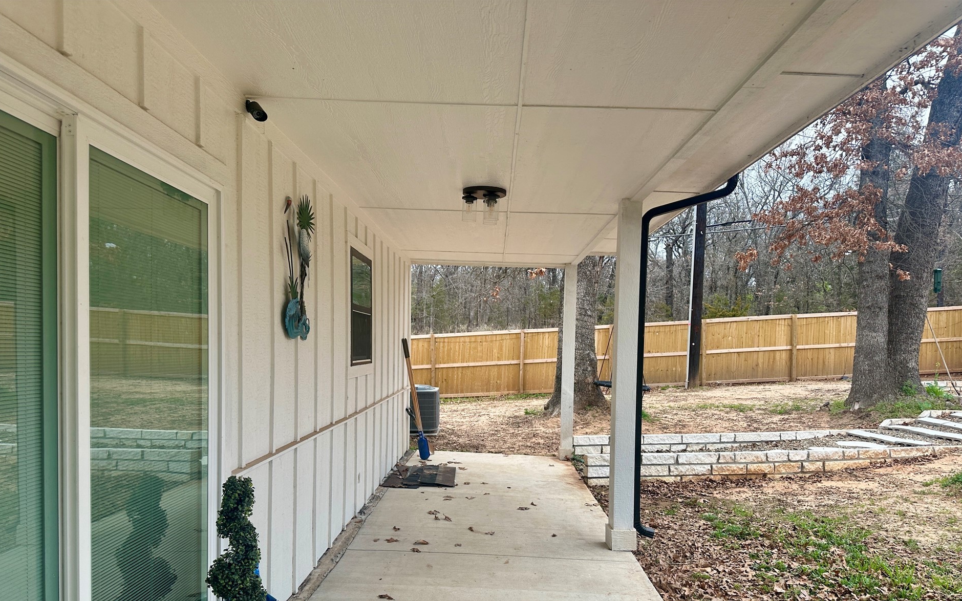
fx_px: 682
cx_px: 489
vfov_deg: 47.2
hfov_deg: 70.4
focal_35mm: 26
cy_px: 368
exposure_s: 1/521
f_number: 1.78
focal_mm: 6.86
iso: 80
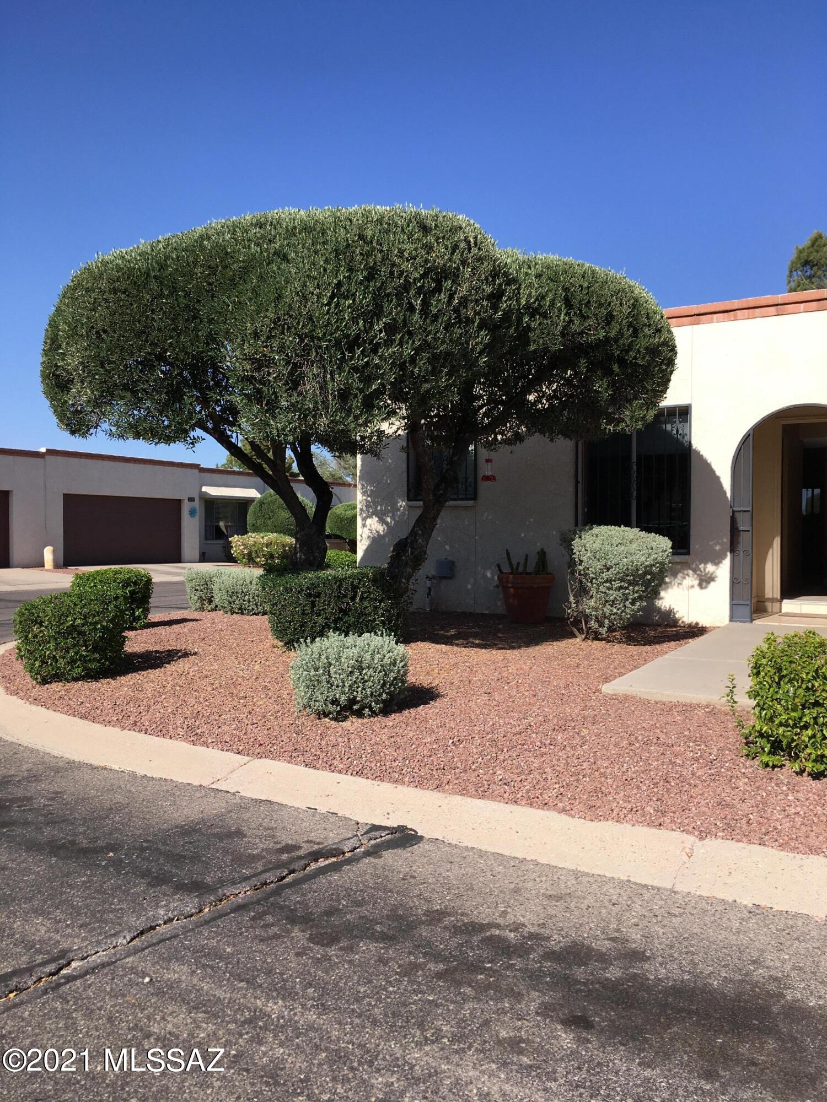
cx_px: 414
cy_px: 551
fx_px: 924
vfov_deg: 61.7
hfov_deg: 48.2
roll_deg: -0.5
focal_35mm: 29
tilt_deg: -2.4
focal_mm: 4.15
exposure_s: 1/1399
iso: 25
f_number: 2.2
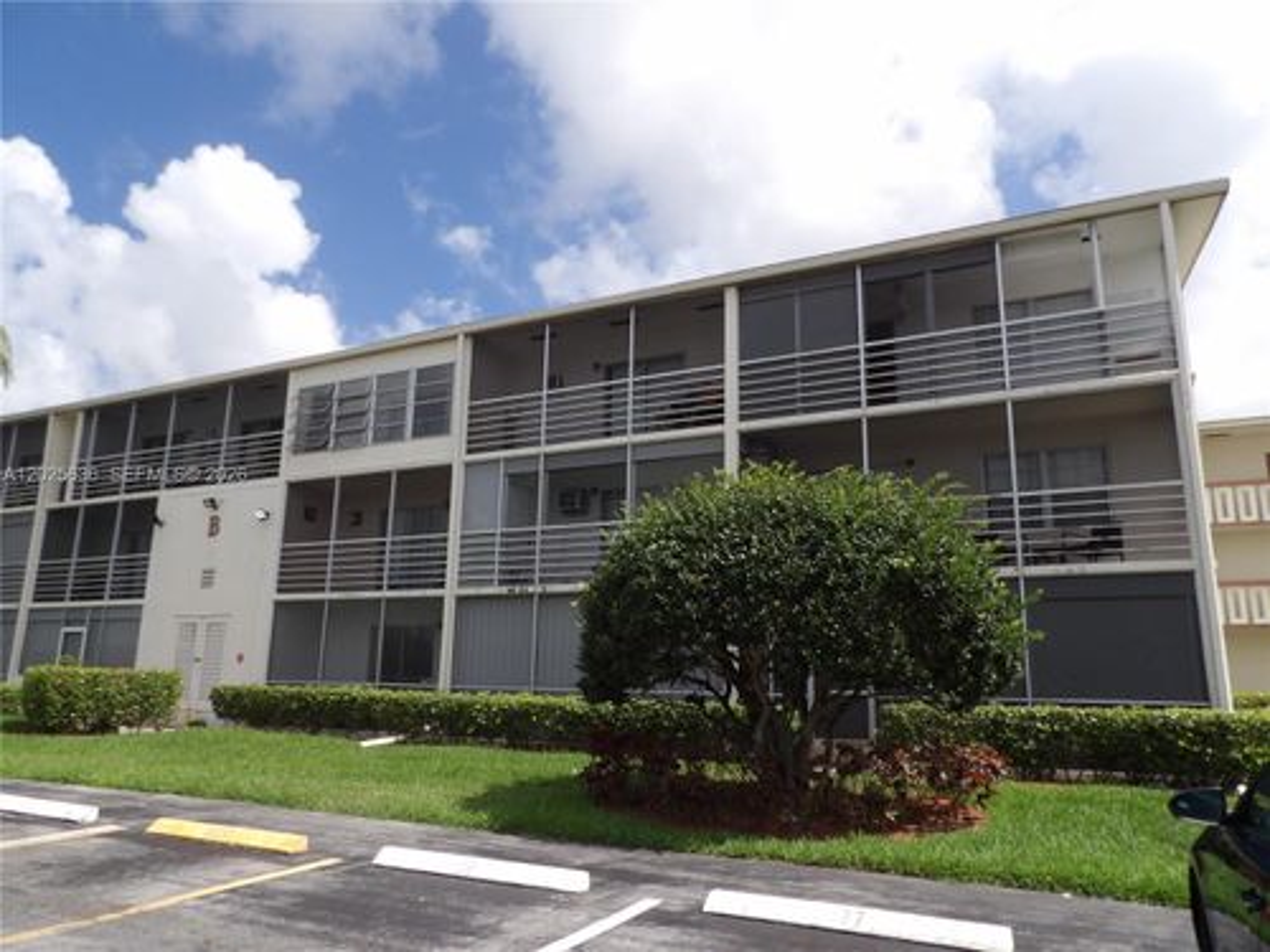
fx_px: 881
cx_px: 635
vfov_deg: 56.8
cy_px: 476
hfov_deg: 71.6
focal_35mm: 24
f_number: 2.8
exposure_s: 1/1399
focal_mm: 4.3
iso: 100
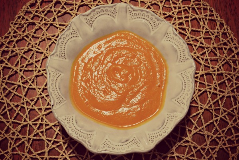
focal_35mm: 48
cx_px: 120
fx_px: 319
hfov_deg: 41.1
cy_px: 80
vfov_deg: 28.1
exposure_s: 1/50
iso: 3200
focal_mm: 32
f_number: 4.8
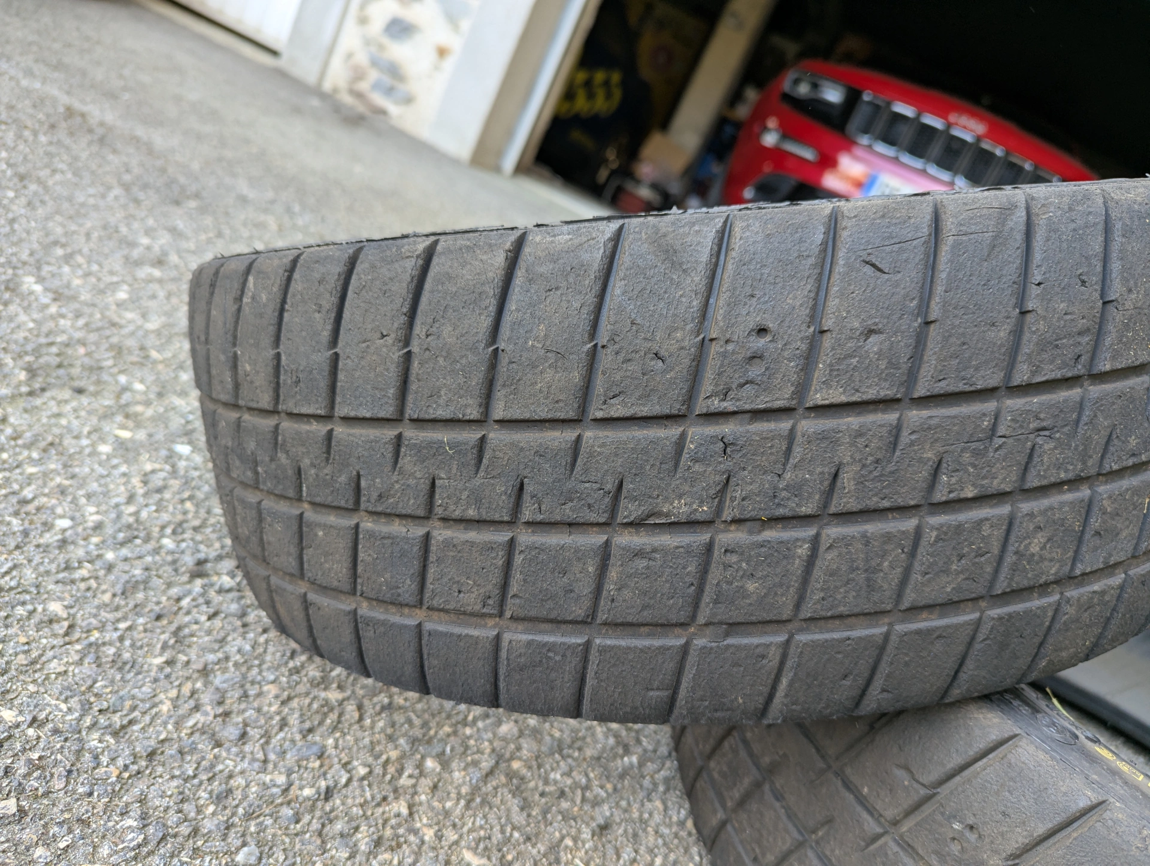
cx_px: 575
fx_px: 799
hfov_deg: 71.5
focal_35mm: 24
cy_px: 433
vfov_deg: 56.9
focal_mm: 6.81
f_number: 1.85
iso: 55
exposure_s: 1/66.2
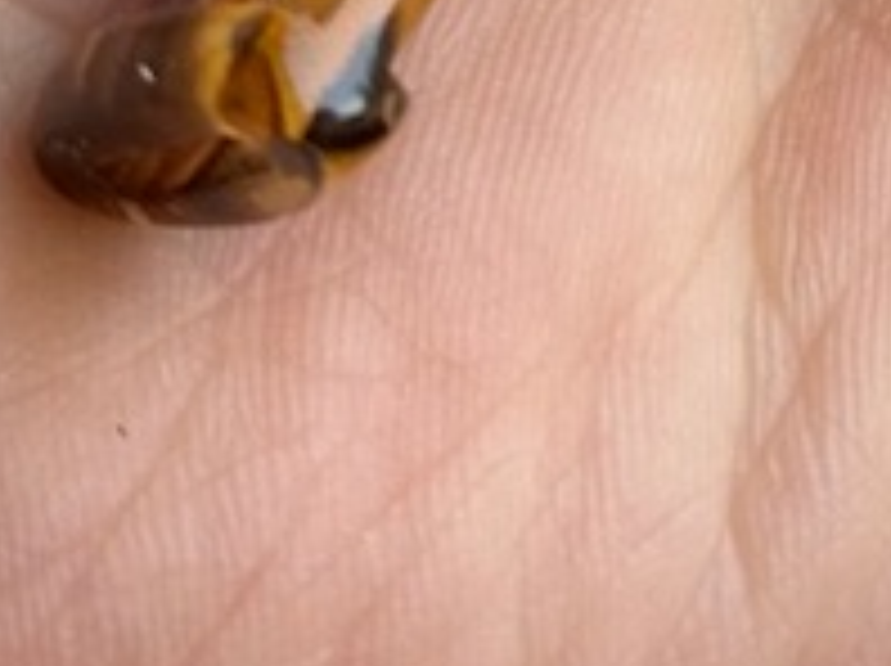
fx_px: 7995
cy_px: -1246
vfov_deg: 4.6
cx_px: 1773
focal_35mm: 311
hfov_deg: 6.2
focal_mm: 6.86
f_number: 1.78
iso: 64
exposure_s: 1/417
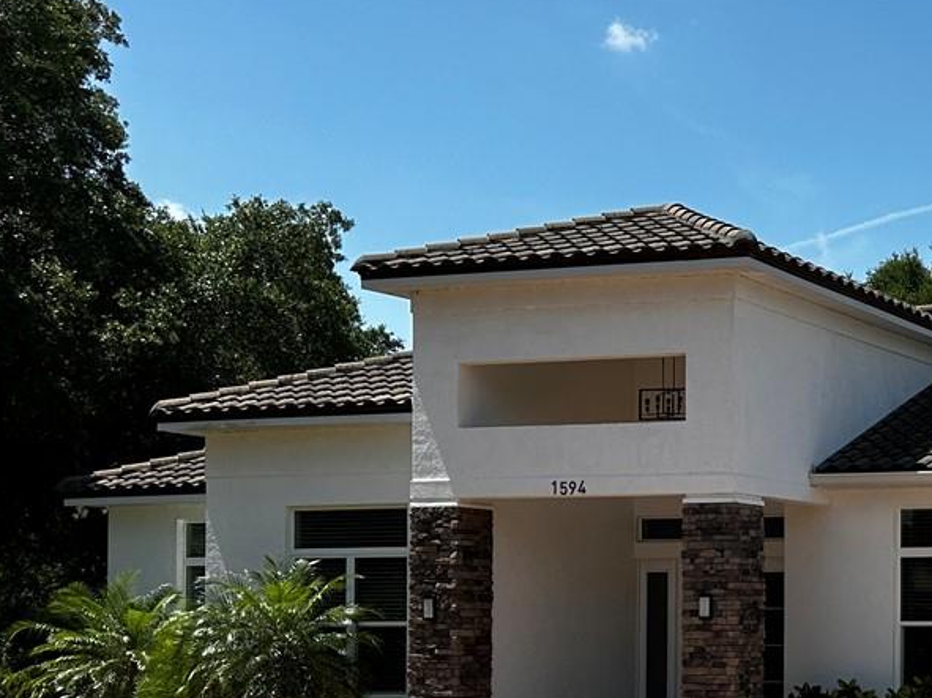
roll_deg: +0.0
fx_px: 1750
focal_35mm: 65
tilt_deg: +1.4
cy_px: 569
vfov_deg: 22.2
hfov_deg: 26.5
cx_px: 1117
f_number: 1.78
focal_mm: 6.86
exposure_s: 1/4016
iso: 80
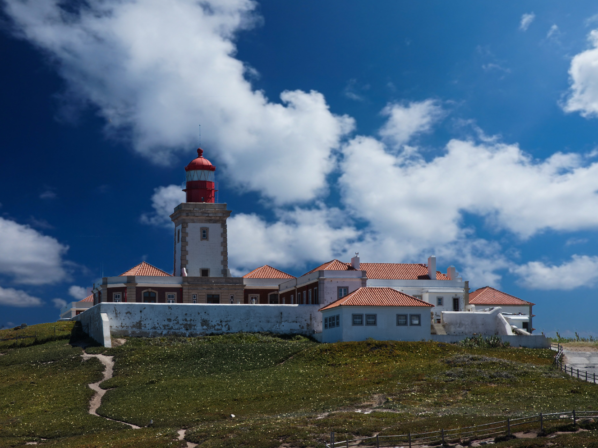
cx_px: 311
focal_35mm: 76
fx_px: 1313
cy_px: 224
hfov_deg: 25.7
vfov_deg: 19.4
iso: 200
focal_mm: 70
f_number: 11
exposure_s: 1/200
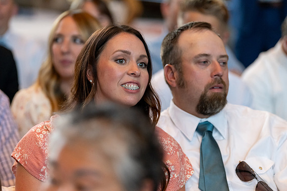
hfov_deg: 12.2
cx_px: 144
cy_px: 96
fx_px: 1339
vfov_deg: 8.2
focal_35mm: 168
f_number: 2.8
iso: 3200
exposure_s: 1/400
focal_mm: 140
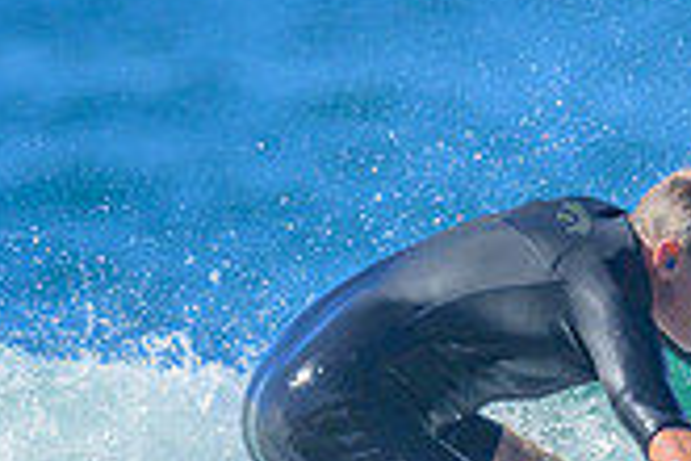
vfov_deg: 0.4
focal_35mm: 3764
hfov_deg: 0.5
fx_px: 72242
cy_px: 512
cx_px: 804
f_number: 6.3
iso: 360
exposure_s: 1/2000
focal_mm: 800
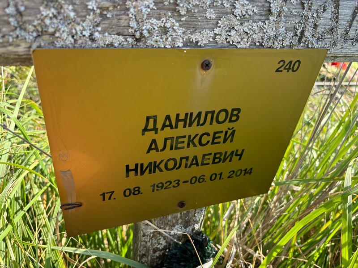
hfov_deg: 67.3
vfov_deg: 53.1
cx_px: 179
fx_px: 269
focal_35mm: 26
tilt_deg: -34.7
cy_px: 134
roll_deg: -9.7
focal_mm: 5.96
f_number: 1.6
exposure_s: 1/618
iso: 50
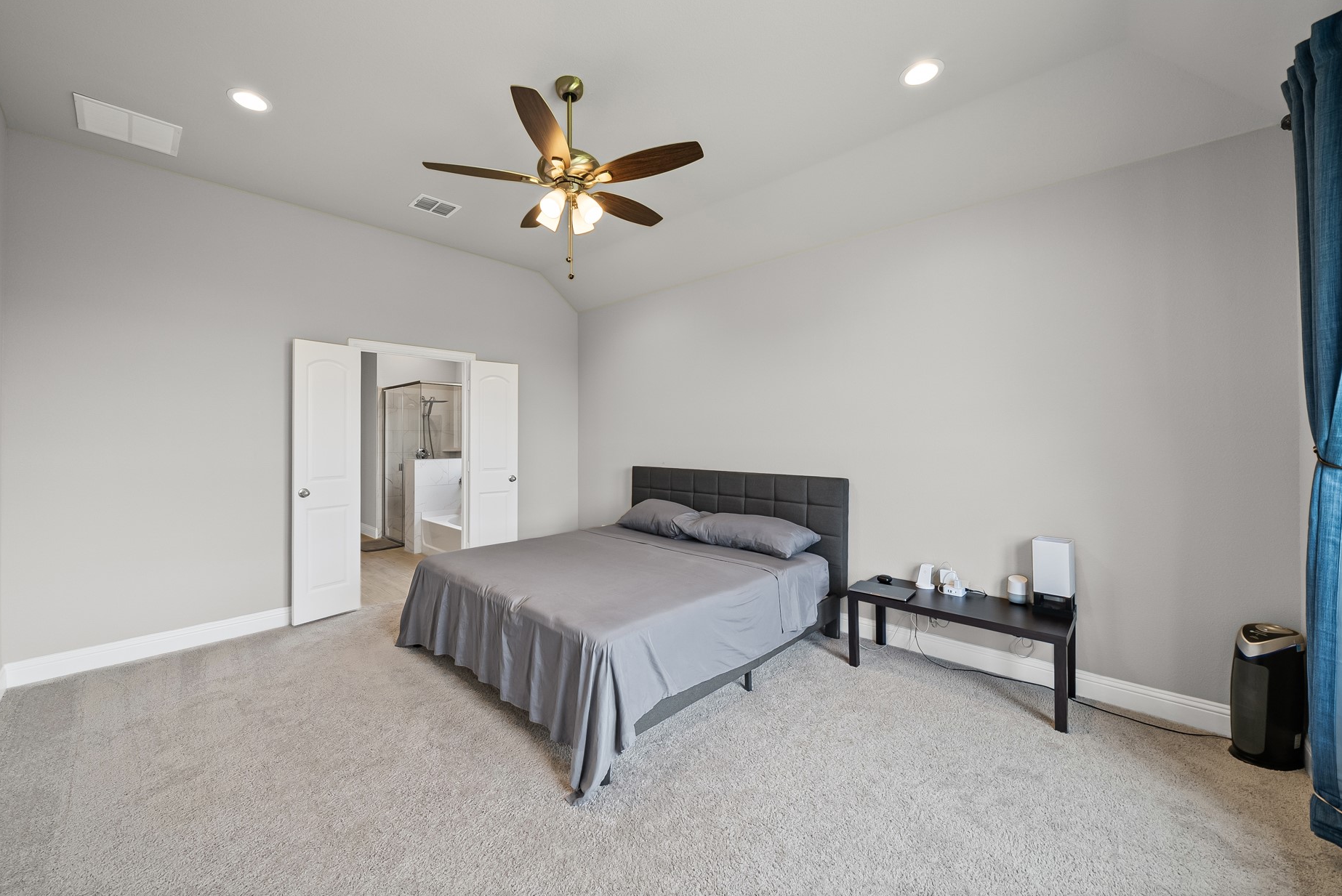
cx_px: 642
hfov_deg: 108.2
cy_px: 430
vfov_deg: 85.5
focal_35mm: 13
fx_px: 485
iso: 640
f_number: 9
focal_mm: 12
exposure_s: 1/13
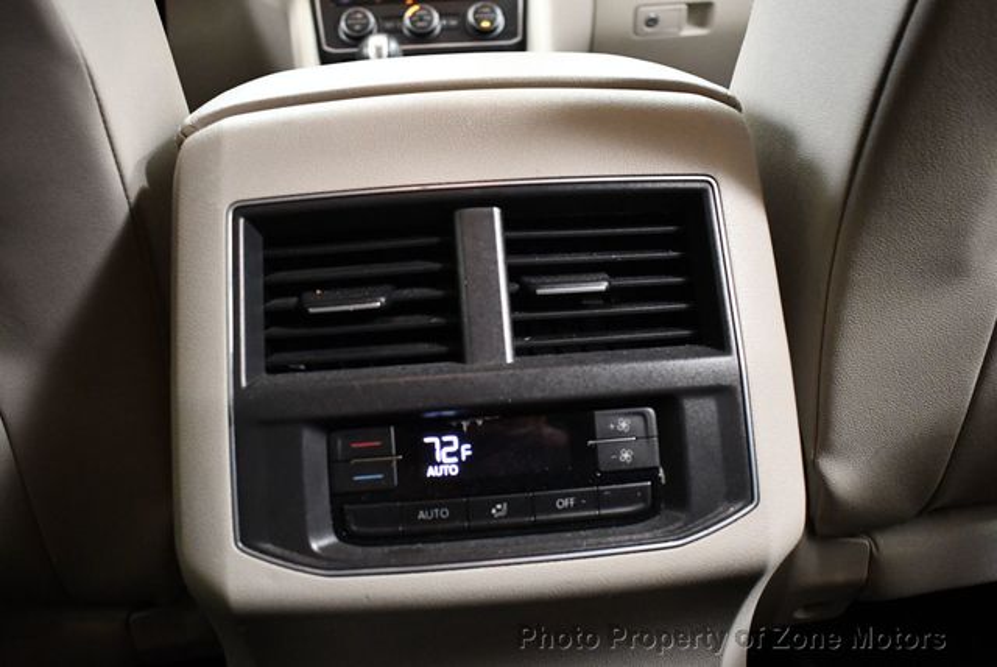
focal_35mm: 36
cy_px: 334
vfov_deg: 36.9
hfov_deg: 53.1
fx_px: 998
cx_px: 498
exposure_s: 1/60
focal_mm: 18
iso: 4000
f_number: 3.5
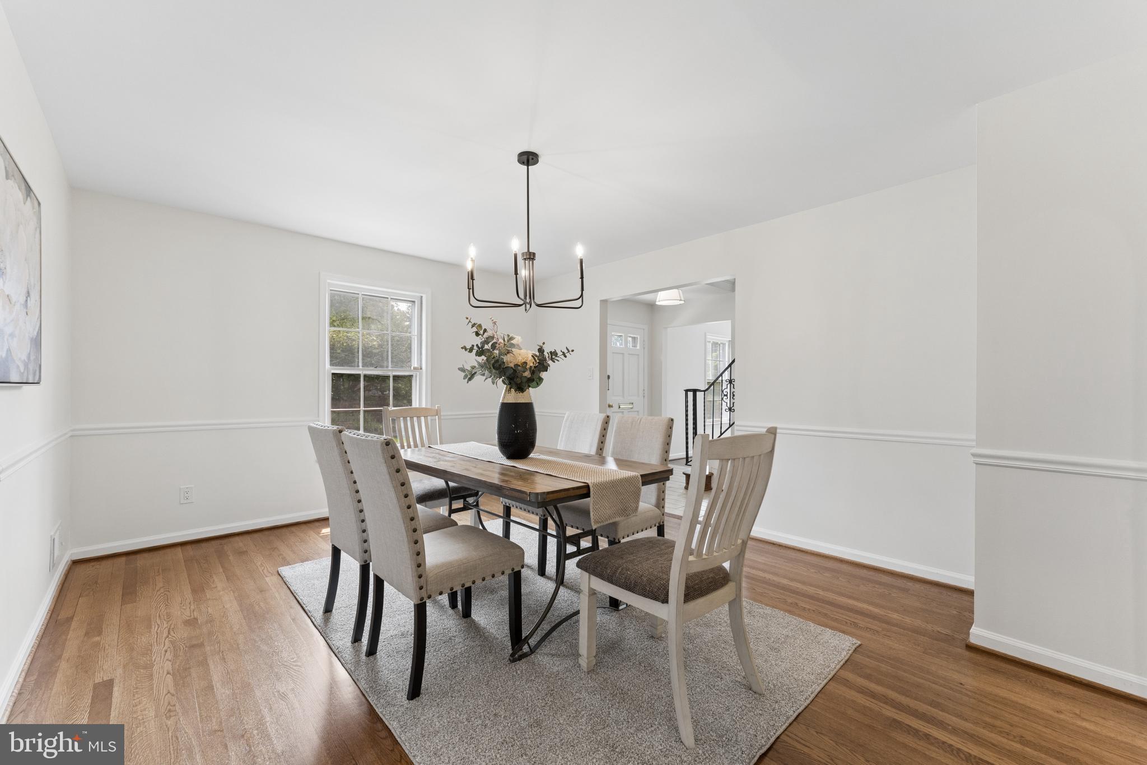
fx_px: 446
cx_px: 574
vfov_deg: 81.2
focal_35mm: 14
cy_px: 382
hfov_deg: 104.3
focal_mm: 14
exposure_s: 1/125
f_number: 7.1
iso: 1250
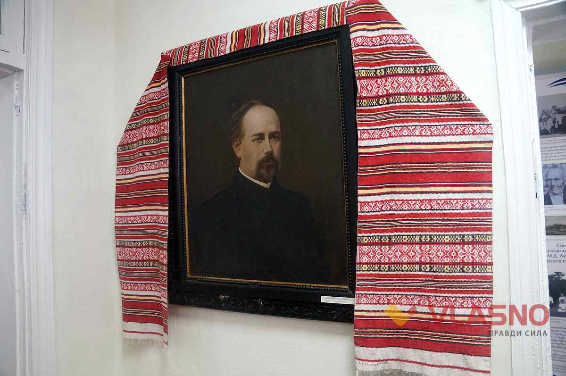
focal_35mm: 27
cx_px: 283
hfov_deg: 67.4
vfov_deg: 47.8
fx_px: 424
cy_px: 188
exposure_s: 1/60
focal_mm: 18
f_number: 4
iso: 1600
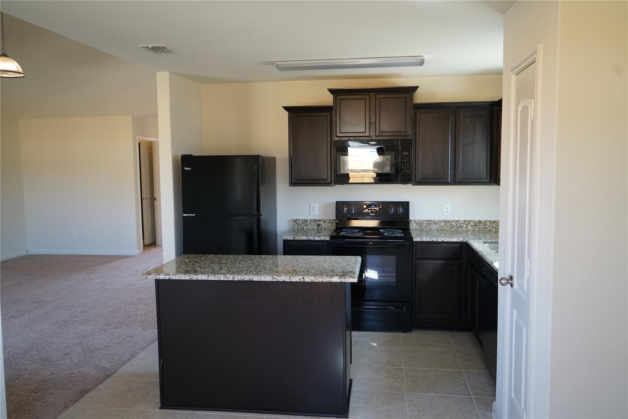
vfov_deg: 45.0
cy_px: 210
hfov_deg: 63.7
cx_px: 314
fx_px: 506
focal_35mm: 29
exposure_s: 1/160
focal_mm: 29
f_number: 4
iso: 1250
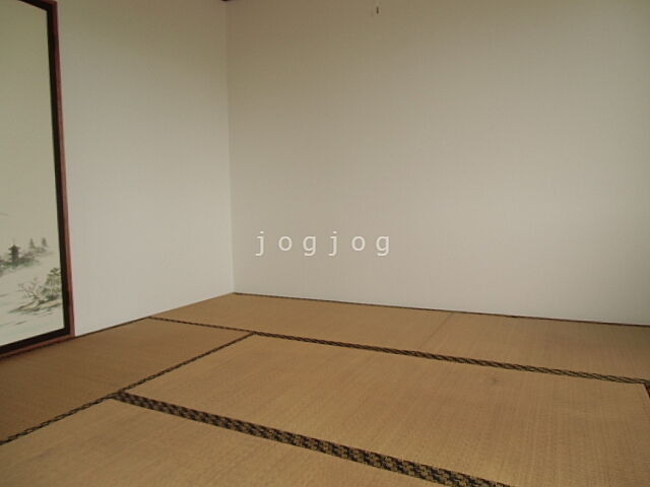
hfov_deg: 71.6
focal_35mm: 24
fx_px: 451
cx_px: 325
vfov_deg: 56.8
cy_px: 244
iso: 100
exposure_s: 1/60
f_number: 3
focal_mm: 4.24
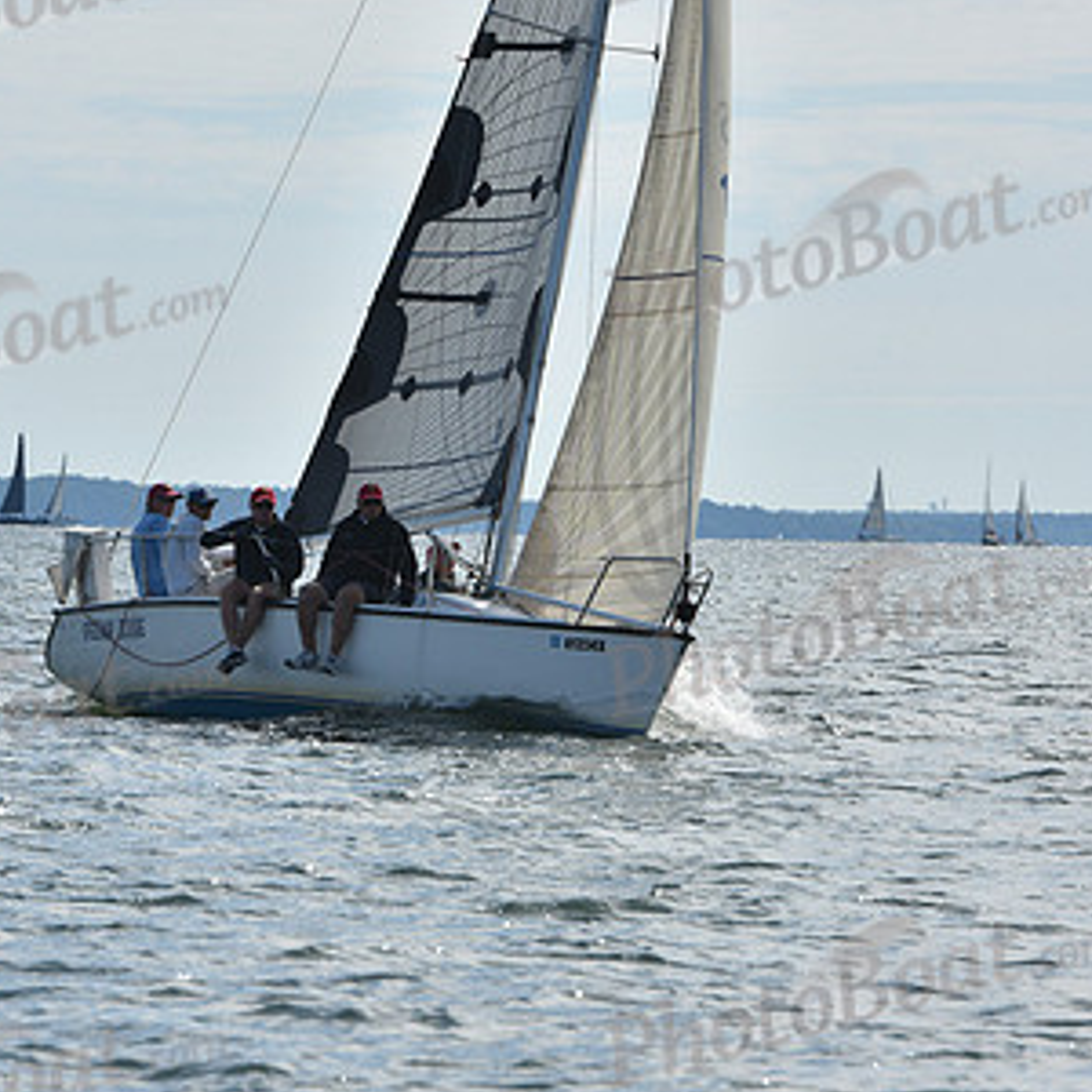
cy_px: 486
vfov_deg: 5.3
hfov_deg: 5.3
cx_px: 419
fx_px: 11742
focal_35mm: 329
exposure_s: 1/1000
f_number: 11
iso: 320
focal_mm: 200
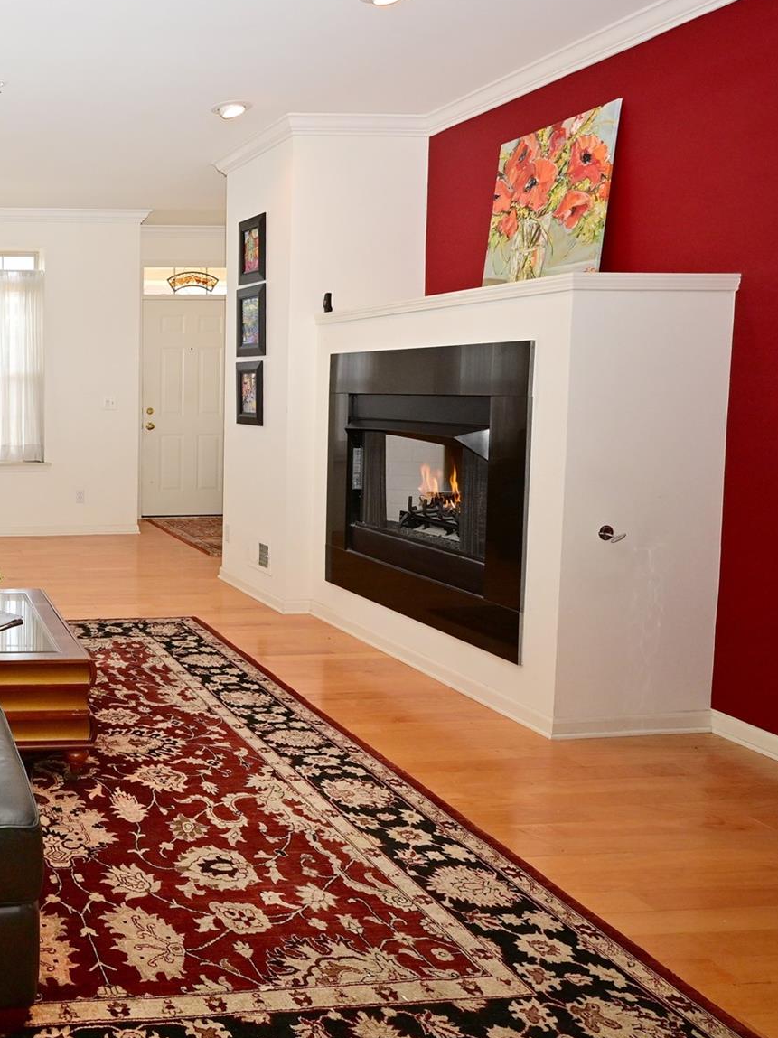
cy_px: 502
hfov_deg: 45.2
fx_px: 720
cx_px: -47
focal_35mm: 24
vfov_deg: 71.6
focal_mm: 14
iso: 720
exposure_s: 1/60
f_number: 9
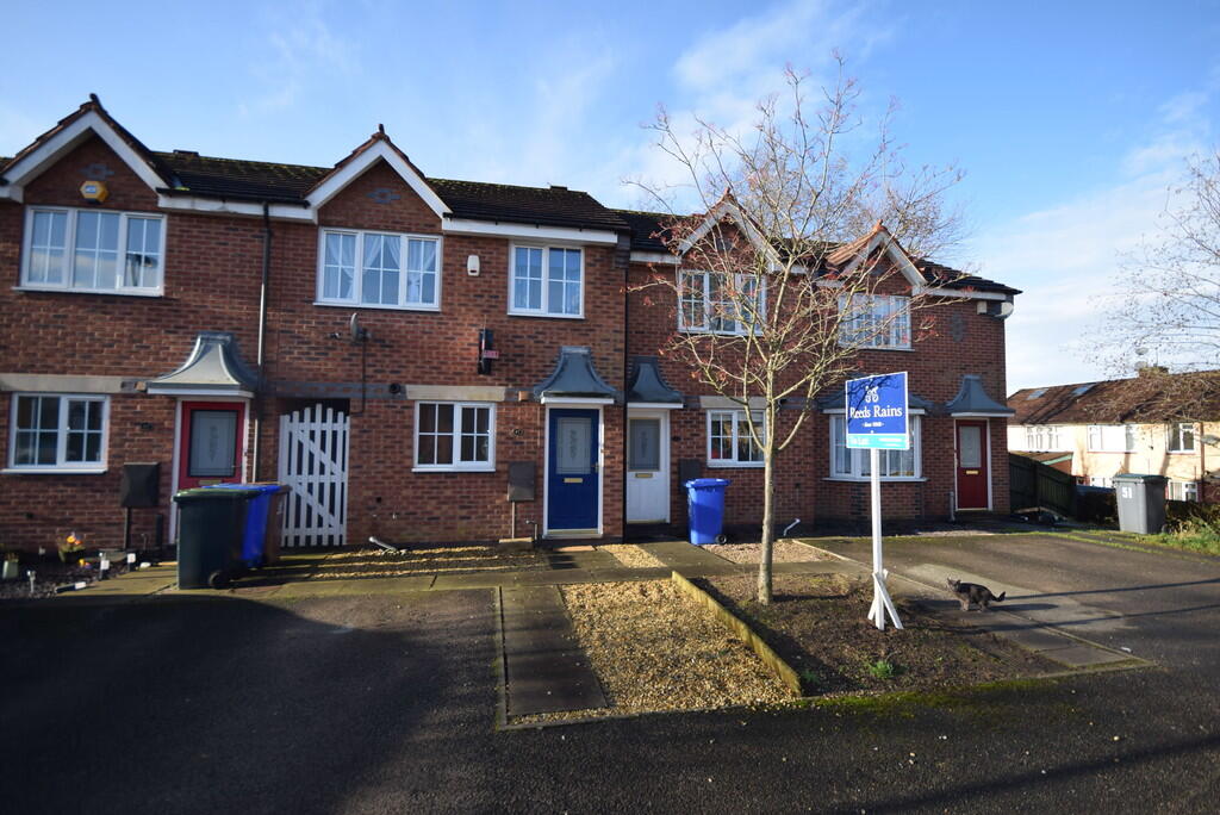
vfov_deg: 72.1
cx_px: 610
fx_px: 559
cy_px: 408
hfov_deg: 94.9
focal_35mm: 16
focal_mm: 11
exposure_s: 1/160
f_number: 6.3
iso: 100
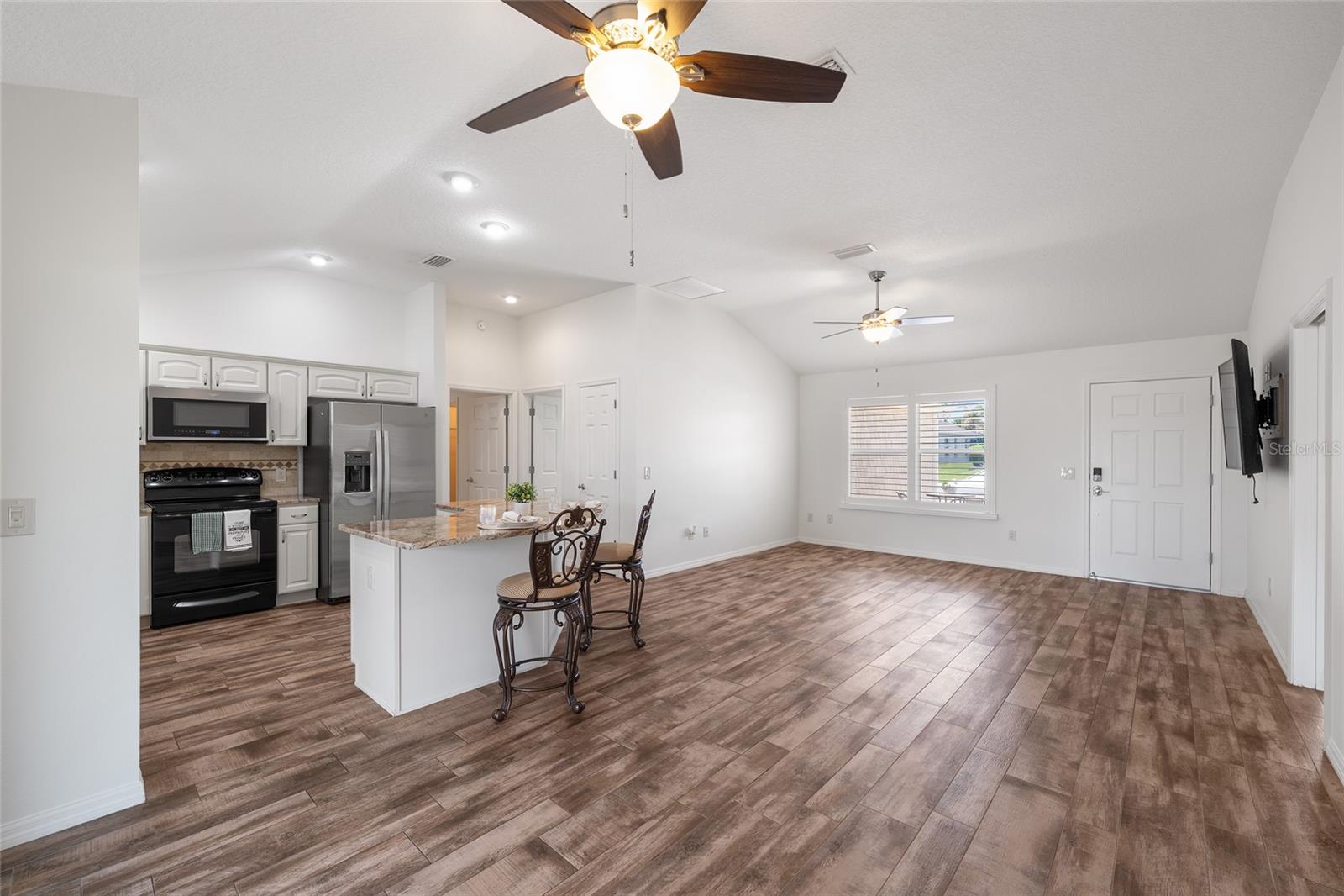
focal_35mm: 15
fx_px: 560
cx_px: 672
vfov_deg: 77.3
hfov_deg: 100.4
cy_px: 448
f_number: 8
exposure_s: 1/2
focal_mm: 15
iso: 320
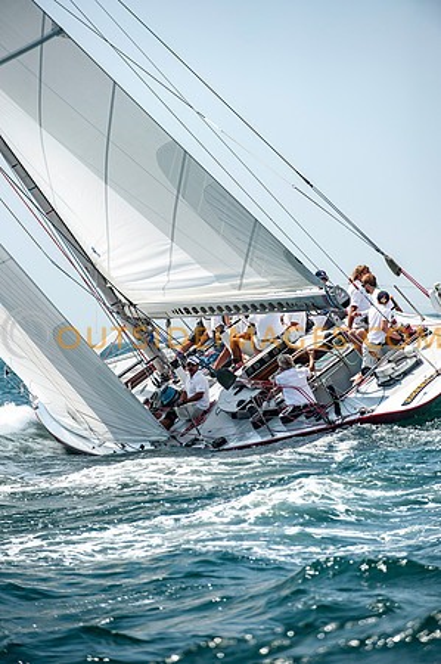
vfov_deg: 10.3
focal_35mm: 200
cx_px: 220
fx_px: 3683
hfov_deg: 6.9
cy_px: 332
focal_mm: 200
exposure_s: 1/3200
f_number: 5
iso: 320
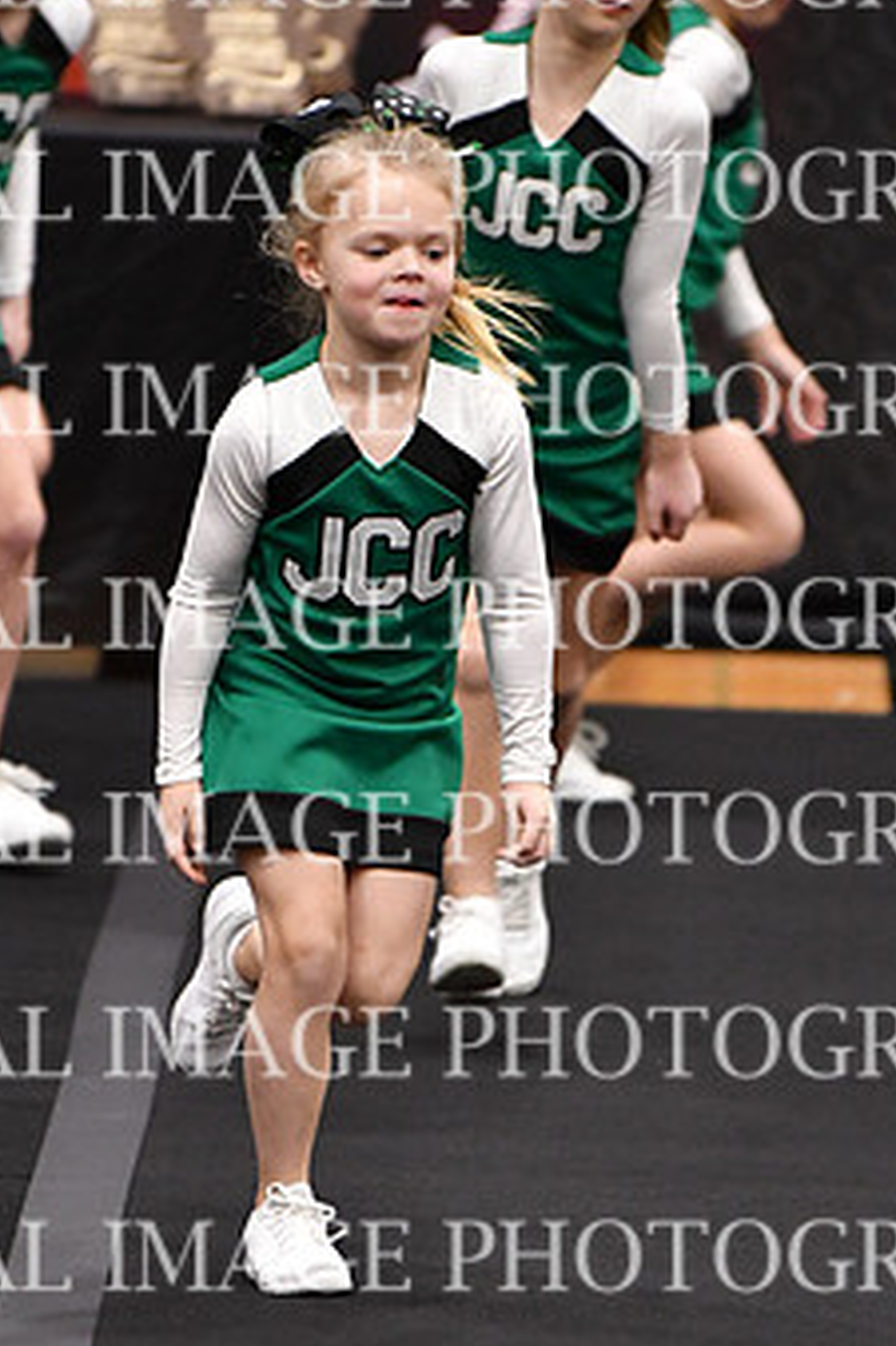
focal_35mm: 515
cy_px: 721
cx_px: 416
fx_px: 19245
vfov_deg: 4.0
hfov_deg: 2.7
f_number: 2.8
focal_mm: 200
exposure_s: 1/800
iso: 5000
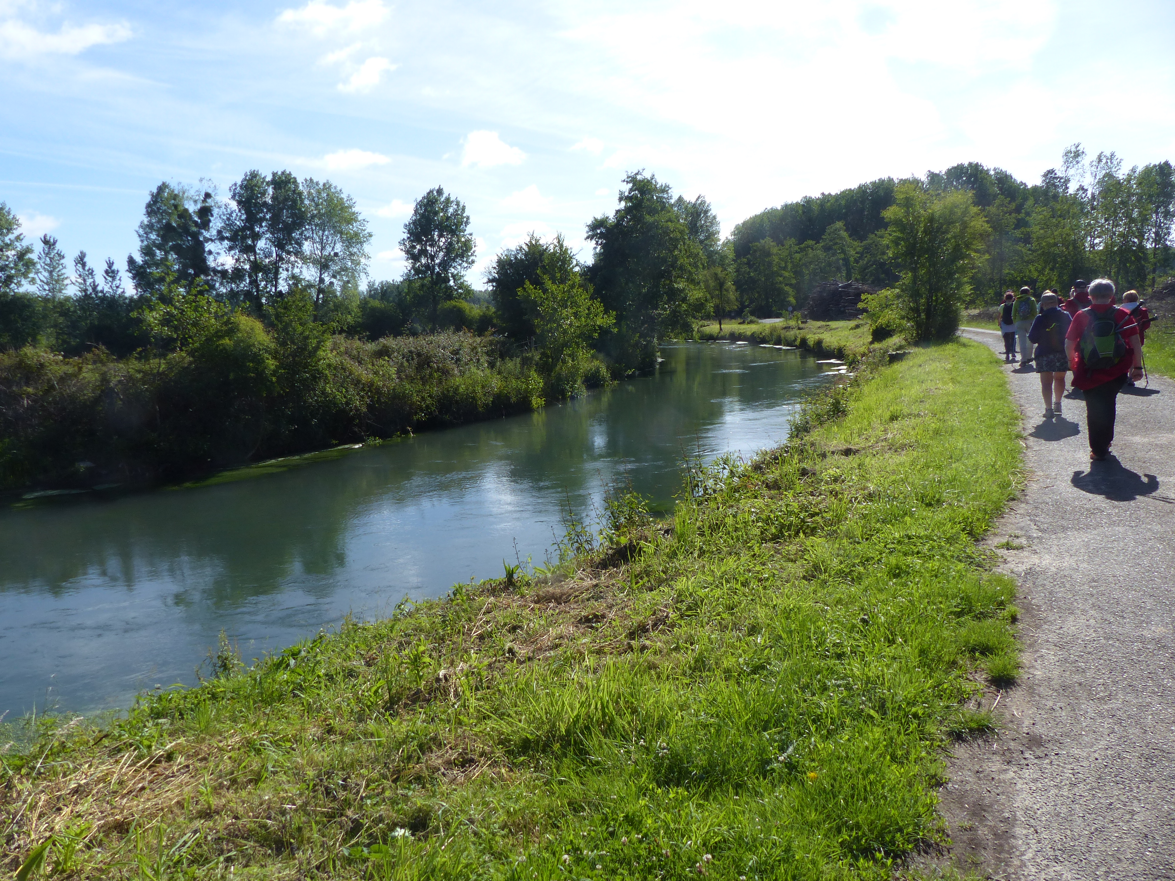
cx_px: 588
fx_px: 849
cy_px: 440
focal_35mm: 25
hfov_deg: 69.4
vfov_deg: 54.9
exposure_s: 1/800
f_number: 4
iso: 100
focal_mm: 4.5
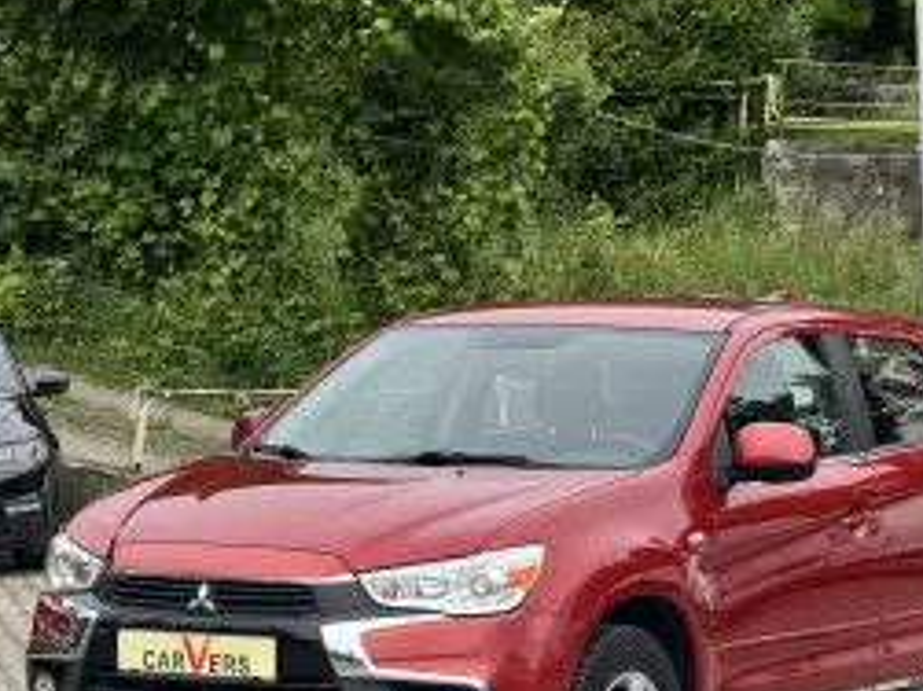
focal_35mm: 172
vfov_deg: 8.6
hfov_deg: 11.5
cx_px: 570
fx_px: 4584
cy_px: 445
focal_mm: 15.66
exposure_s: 1/1064
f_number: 2.8
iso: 50
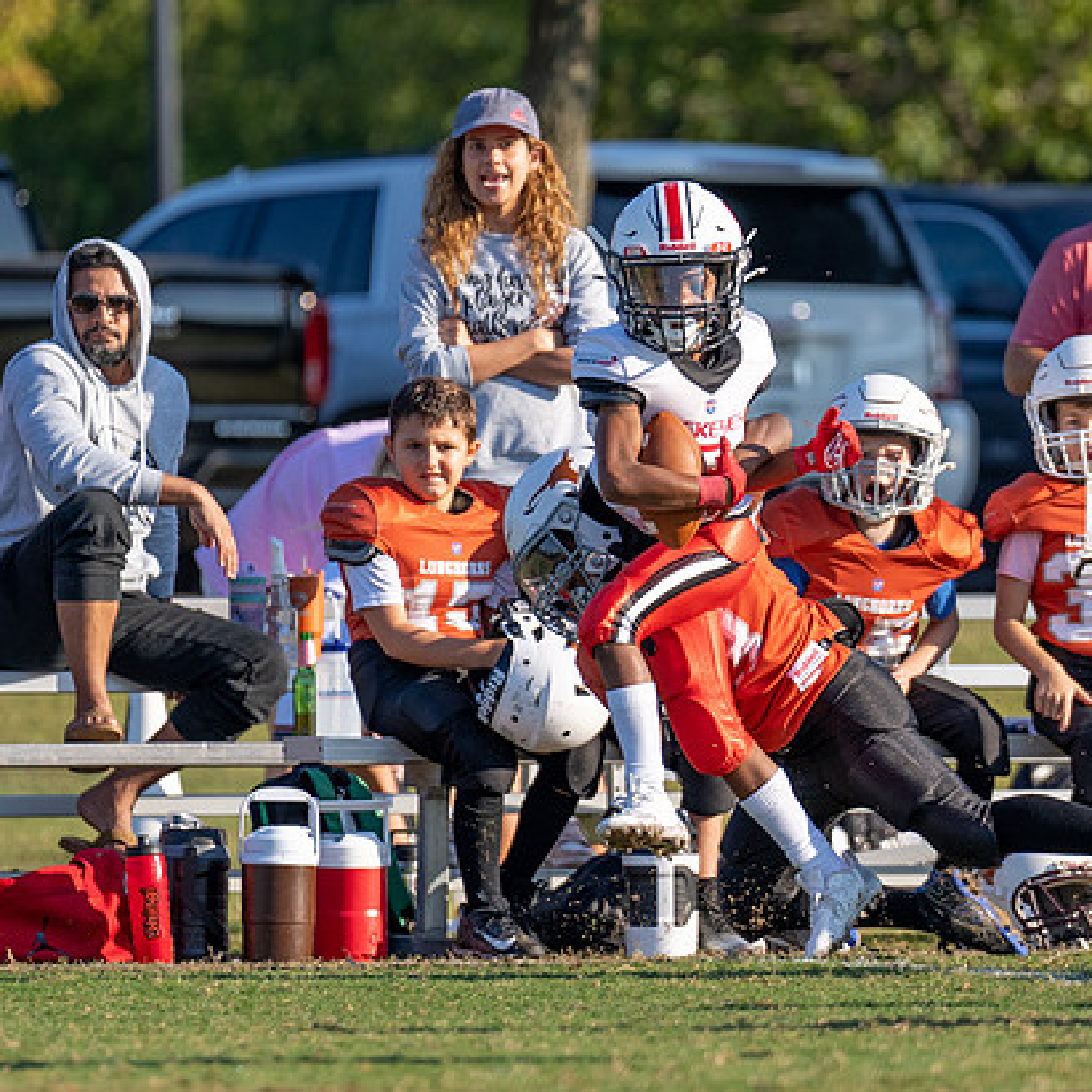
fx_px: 19273
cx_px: 744
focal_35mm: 540
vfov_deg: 3.2
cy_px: 515
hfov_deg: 3.2
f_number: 2.8
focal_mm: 200
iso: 100
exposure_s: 1/1600
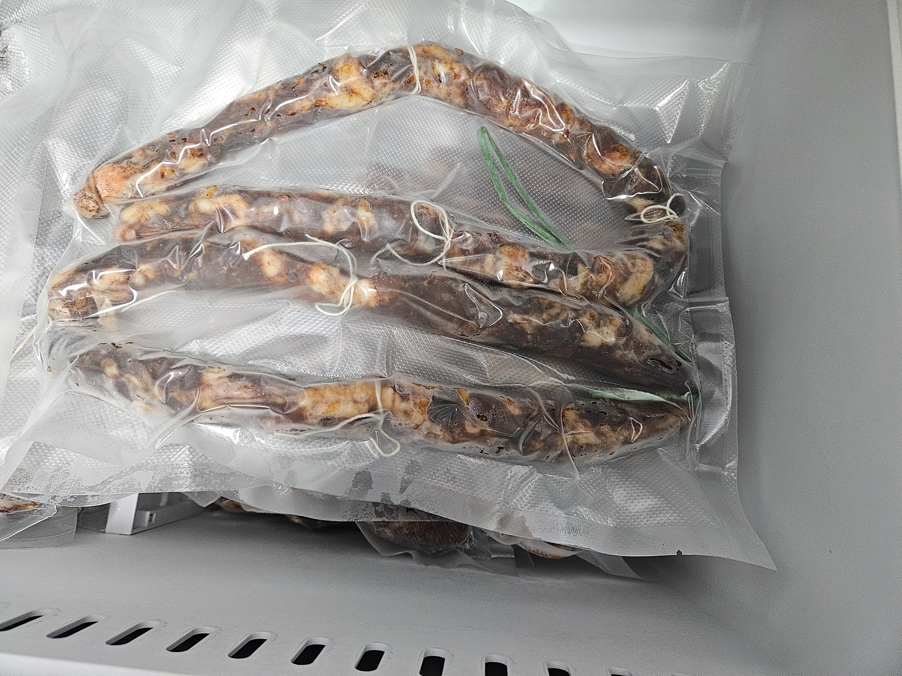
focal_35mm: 23
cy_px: 338
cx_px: 451
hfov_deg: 73.9
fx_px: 599
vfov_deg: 58.9
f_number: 1.8
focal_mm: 5.4
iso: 640
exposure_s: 1/100
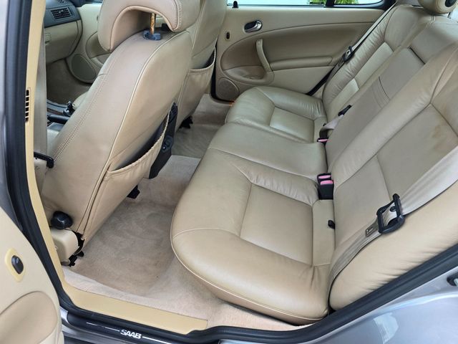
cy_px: 172
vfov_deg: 58.9
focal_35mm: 23
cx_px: 229
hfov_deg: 73.9
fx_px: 304
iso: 100
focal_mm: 6.3
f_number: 1.7
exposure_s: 1/180
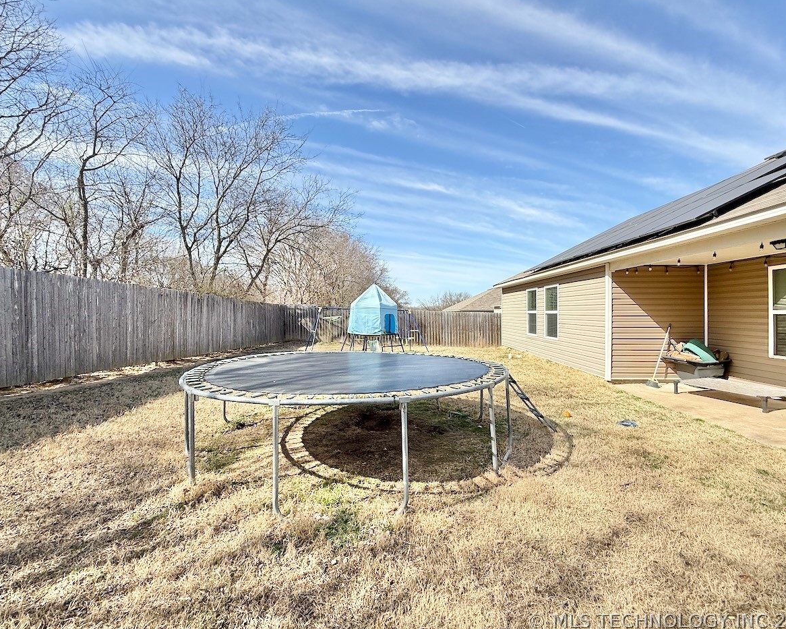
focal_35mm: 15
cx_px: 395
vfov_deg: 84.0
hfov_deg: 96.8
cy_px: 311
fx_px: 349
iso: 64
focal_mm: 2.22
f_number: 2.2
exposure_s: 1/864
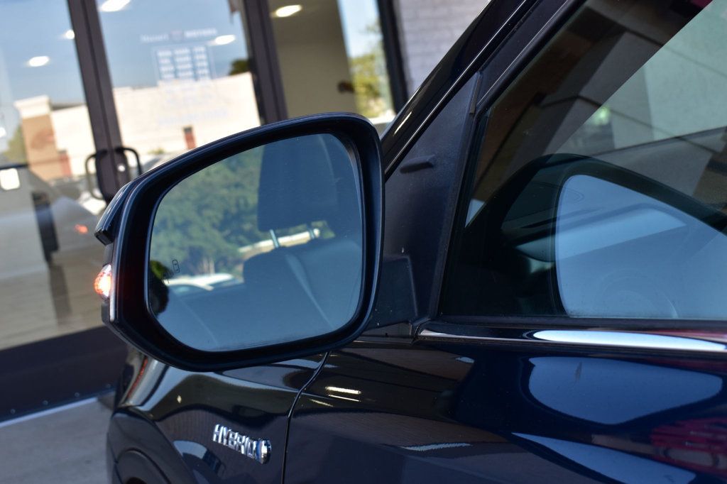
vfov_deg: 26.5
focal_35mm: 51
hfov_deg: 38.9
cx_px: 364
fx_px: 1030
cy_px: 242
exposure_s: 1/125
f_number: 9
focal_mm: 34
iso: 400
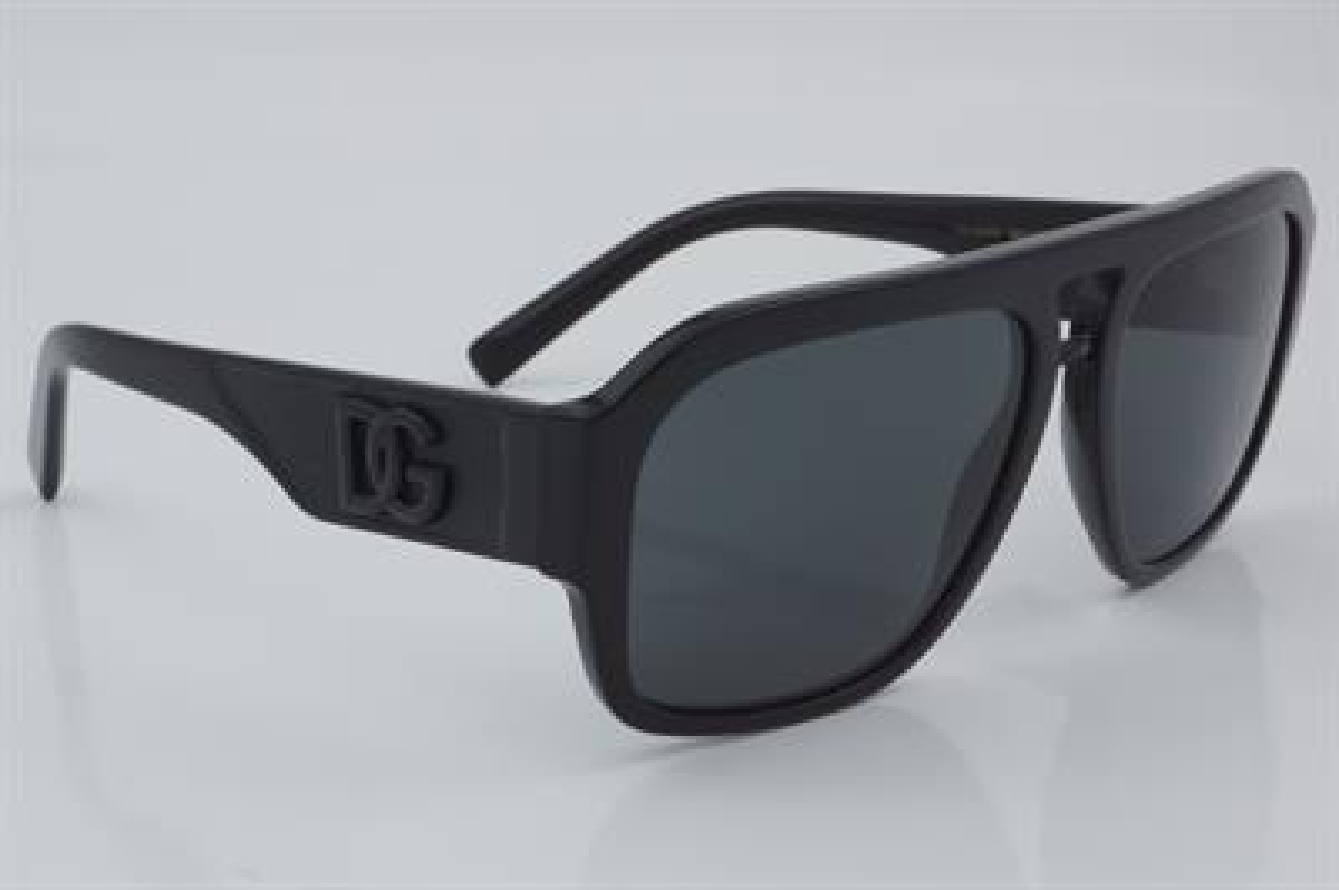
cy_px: 445
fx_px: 3066
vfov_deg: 16.5
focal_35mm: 82
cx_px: 670
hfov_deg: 24.6
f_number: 32
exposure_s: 1/4
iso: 100
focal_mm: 55
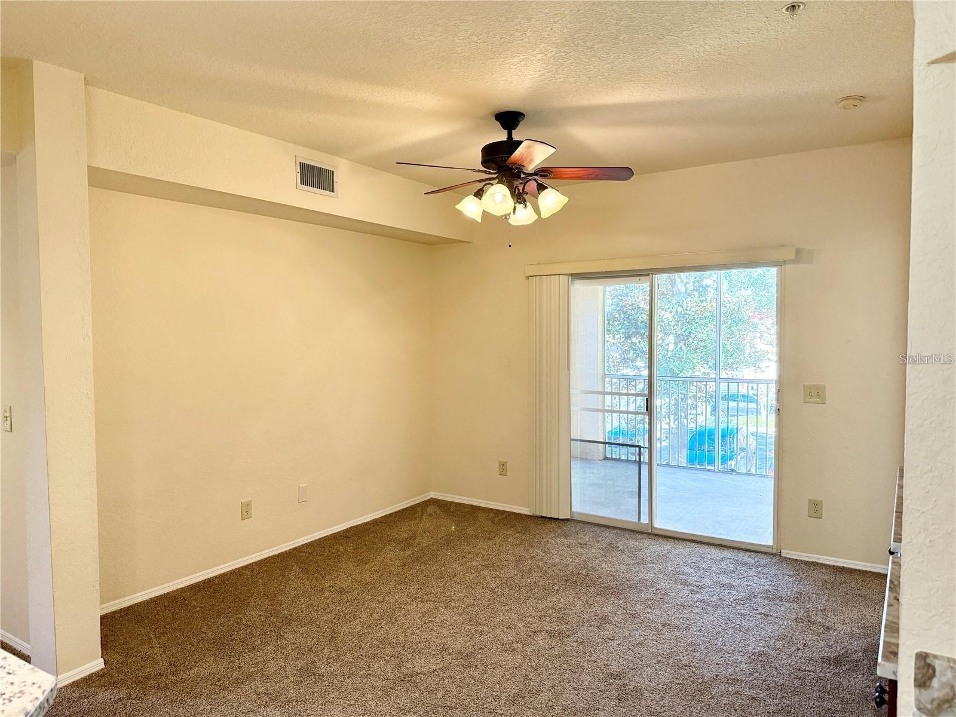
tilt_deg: -1.8
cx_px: 478
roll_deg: +0.0
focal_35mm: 24
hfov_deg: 71.6
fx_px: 663
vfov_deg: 56.8
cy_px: 358
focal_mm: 6.76
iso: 320
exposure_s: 1/120
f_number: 1.78
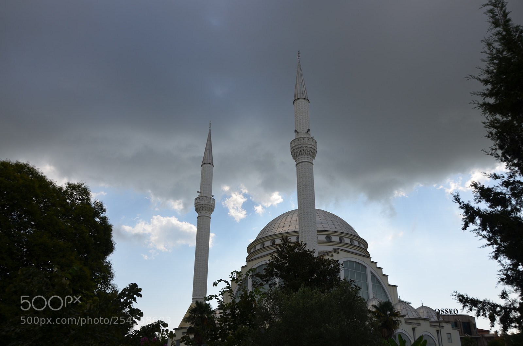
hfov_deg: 53.2
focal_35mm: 36
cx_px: 262
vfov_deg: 36.7
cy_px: 173
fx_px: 522
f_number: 9
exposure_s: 1/320
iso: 100
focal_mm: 24
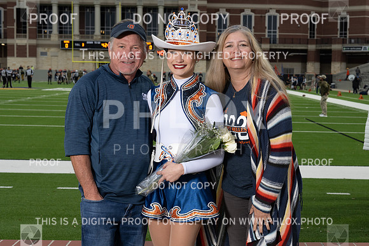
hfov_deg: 26.9
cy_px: 138
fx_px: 769
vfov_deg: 18.2
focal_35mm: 75
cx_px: 241
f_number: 7.1
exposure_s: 1/125
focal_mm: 50
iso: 320
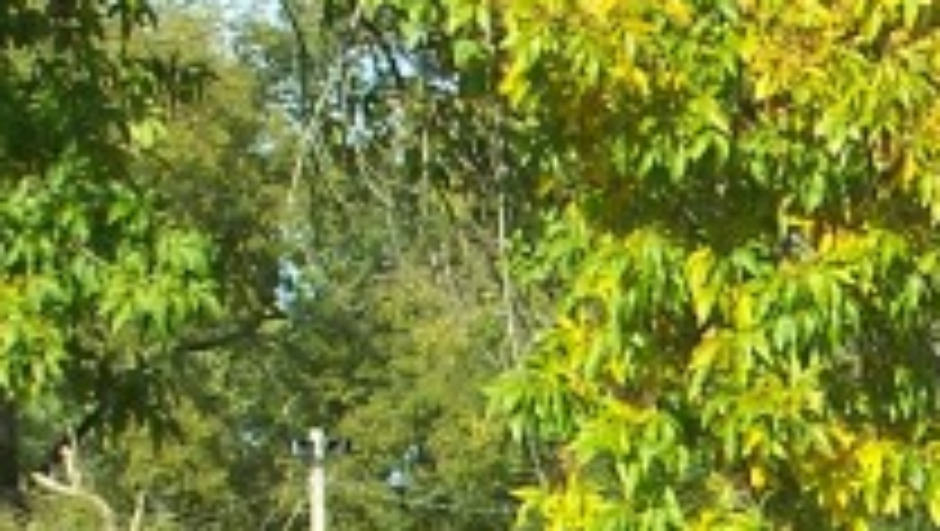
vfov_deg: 4.3
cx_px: 1133
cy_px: 1544
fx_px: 6786
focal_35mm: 272
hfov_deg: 7.8
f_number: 3.2
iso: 64
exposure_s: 1/400
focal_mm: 10.7
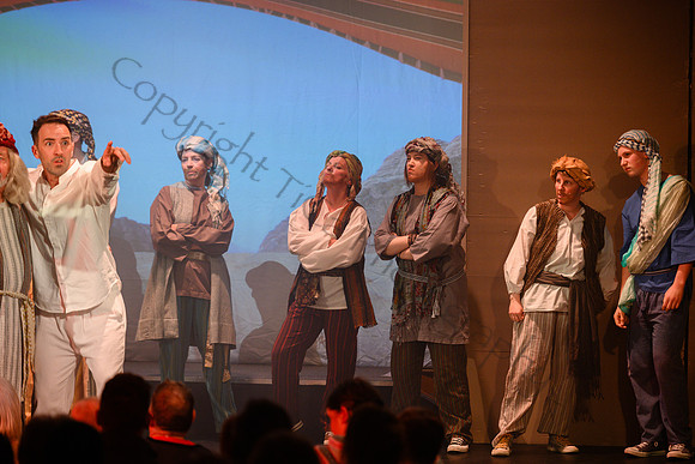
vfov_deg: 8.6
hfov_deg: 12.8
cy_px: 232
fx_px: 3089
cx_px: 348
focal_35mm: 160
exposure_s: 1/200
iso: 640
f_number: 2.8
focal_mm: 160
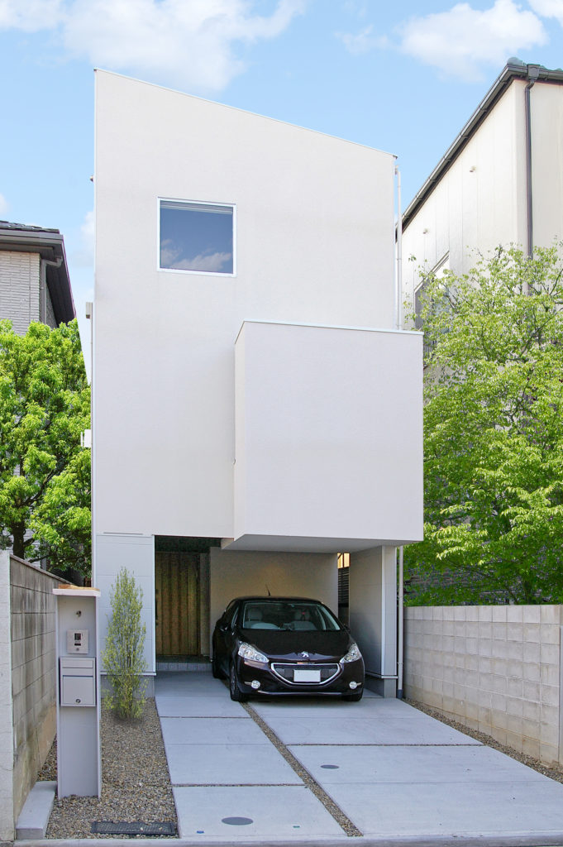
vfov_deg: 55.1
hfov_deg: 38.3
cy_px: 424
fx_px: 811
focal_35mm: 34
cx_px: 282
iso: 200
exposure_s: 1/180
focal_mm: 23
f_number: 6.7
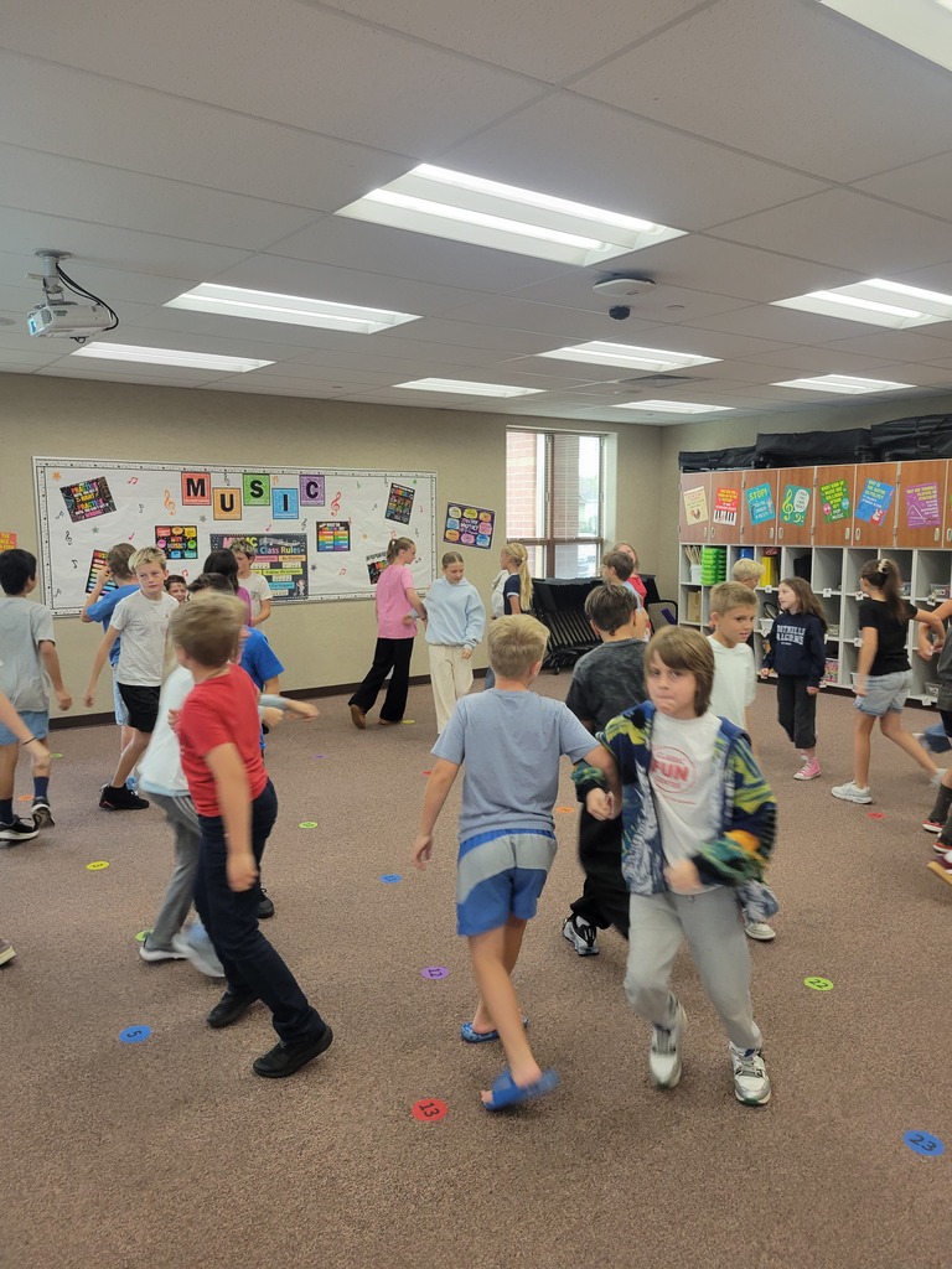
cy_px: 634
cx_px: 476
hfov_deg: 53.1
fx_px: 953
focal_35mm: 26
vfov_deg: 67.3
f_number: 1.8
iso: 250
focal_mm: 5.4
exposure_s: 1/60
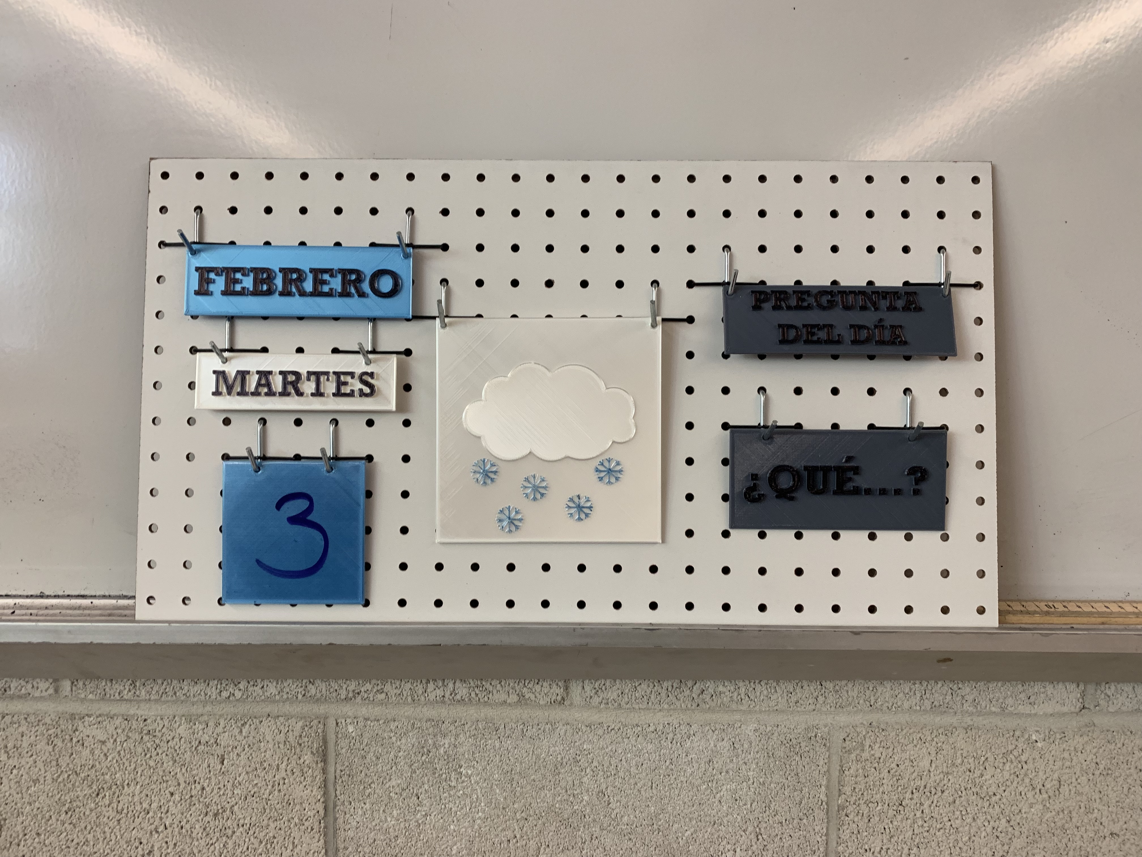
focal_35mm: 26
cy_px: 428
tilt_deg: -7.0
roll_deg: -0.5
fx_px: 858
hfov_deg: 67.3
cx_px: 571
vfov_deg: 53.1
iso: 125
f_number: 1.8
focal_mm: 4.25
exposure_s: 1/60
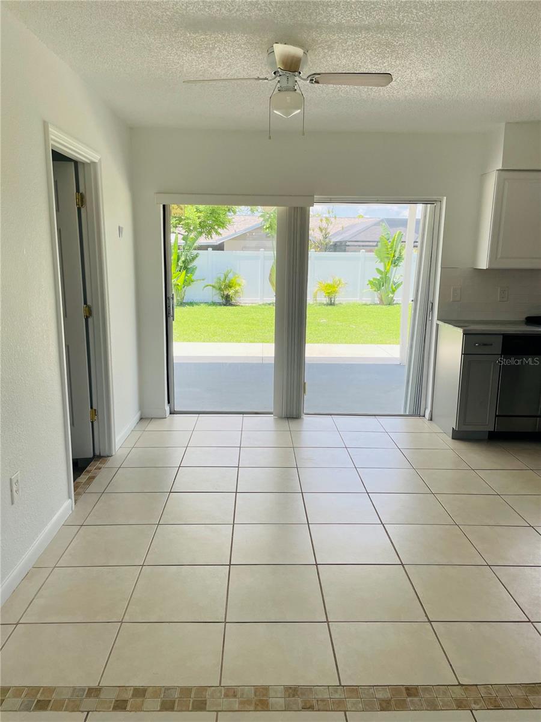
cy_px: 361
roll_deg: -0.1
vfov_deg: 67.3
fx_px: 542
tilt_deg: -12.3
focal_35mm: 26
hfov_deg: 53.1
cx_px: 270
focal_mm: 4.2
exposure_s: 1/754
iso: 32
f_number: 1.6
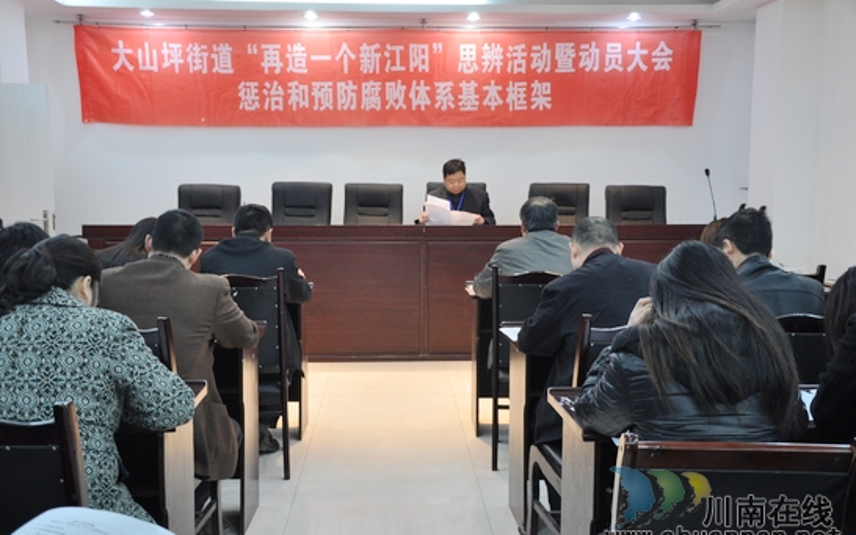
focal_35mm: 40
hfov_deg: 49.3
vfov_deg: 32.0
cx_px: 426
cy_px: 268
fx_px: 933
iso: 640
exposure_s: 1/15
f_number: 4
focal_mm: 26
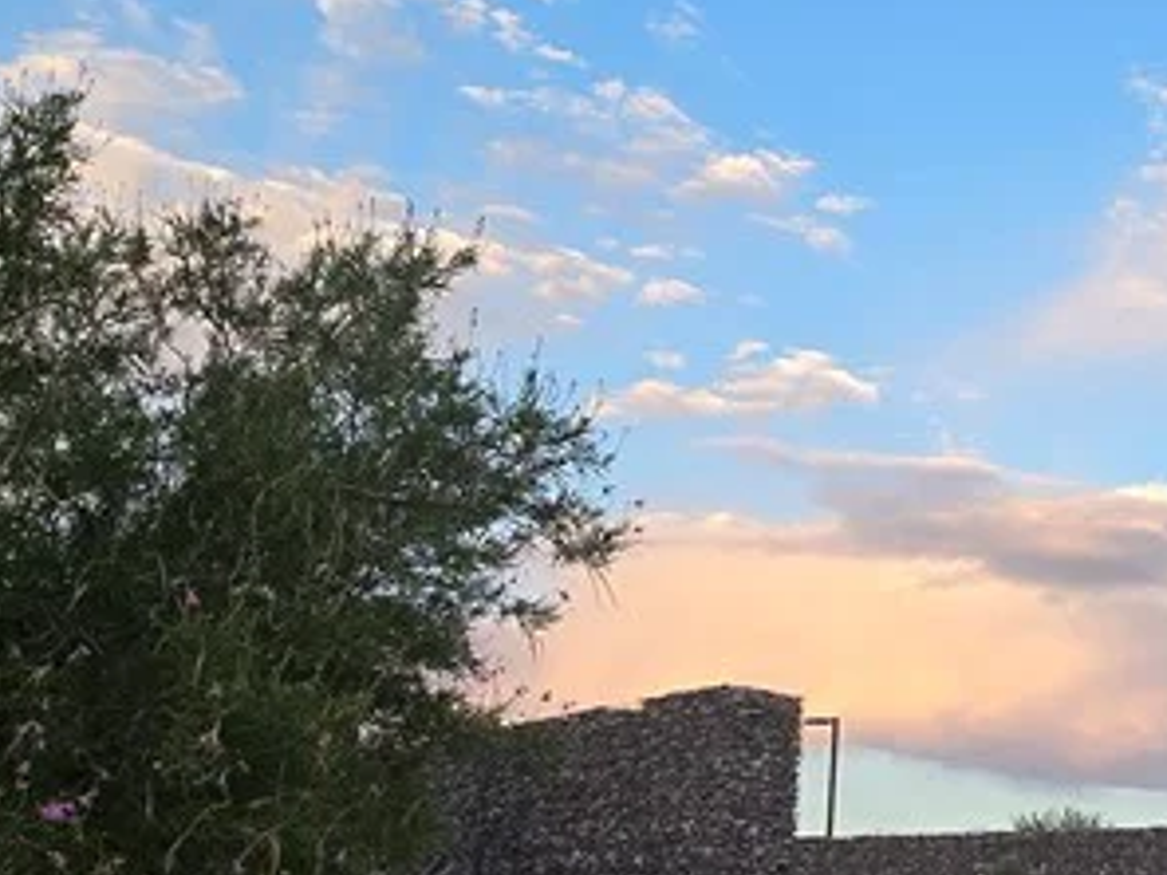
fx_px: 1517
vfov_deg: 31.2
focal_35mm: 45
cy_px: 717
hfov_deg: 35.0
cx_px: 1337
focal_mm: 2.2
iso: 50
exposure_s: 1/157
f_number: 2.2
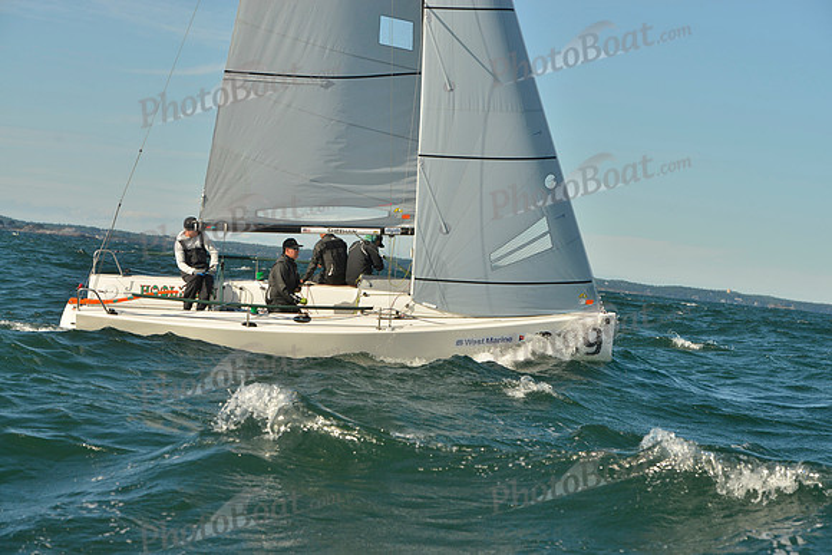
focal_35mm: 98
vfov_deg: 14.0
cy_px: 278
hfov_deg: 20.8
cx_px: 416
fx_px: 2265
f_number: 8
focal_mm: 98
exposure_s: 1/1250
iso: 280
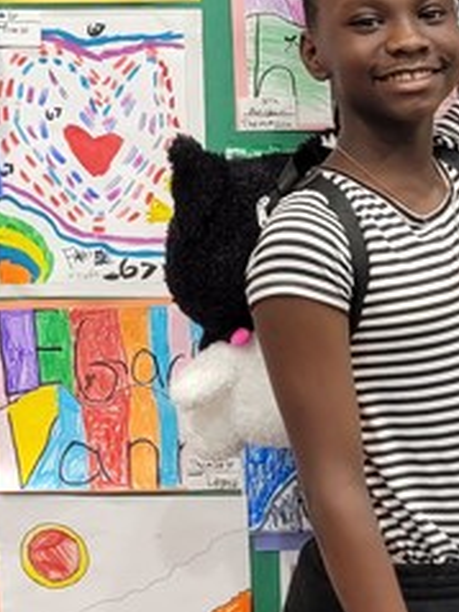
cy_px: 223
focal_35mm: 103
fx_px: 1823
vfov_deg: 19.0
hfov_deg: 14.0
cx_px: 531
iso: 320
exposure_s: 1/120
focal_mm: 6.7
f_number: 1.8
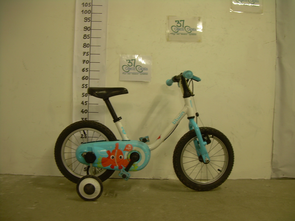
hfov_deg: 49.0
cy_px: 110
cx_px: 148
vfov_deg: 37.7
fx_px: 324
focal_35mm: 38
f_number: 2.8
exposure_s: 1/5.2
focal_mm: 6.3
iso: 50
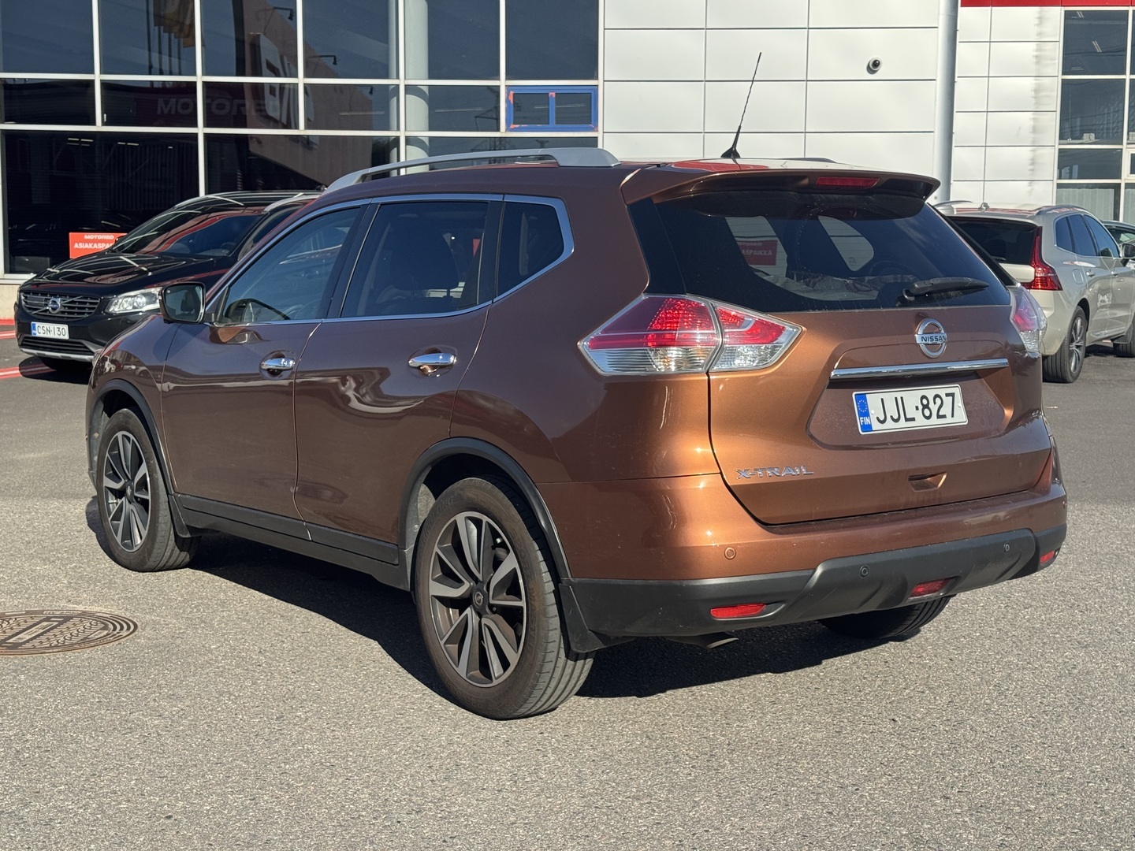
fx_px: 1574
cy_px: 426
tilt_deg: -3.7
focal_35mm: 48
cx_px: 568
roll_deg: -0.7
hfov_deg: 39.7
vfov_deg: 30.3
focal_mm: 6.76
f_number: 1.78
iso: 64
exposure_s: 1/3257
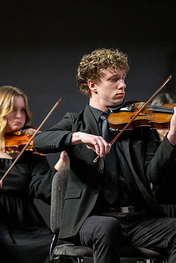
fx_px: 2214
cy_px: 131
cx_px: 78
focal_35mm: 302
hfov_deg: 4.6
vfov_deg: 6.8
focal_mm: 200
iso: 2500
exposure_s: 1/400
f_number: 2.8
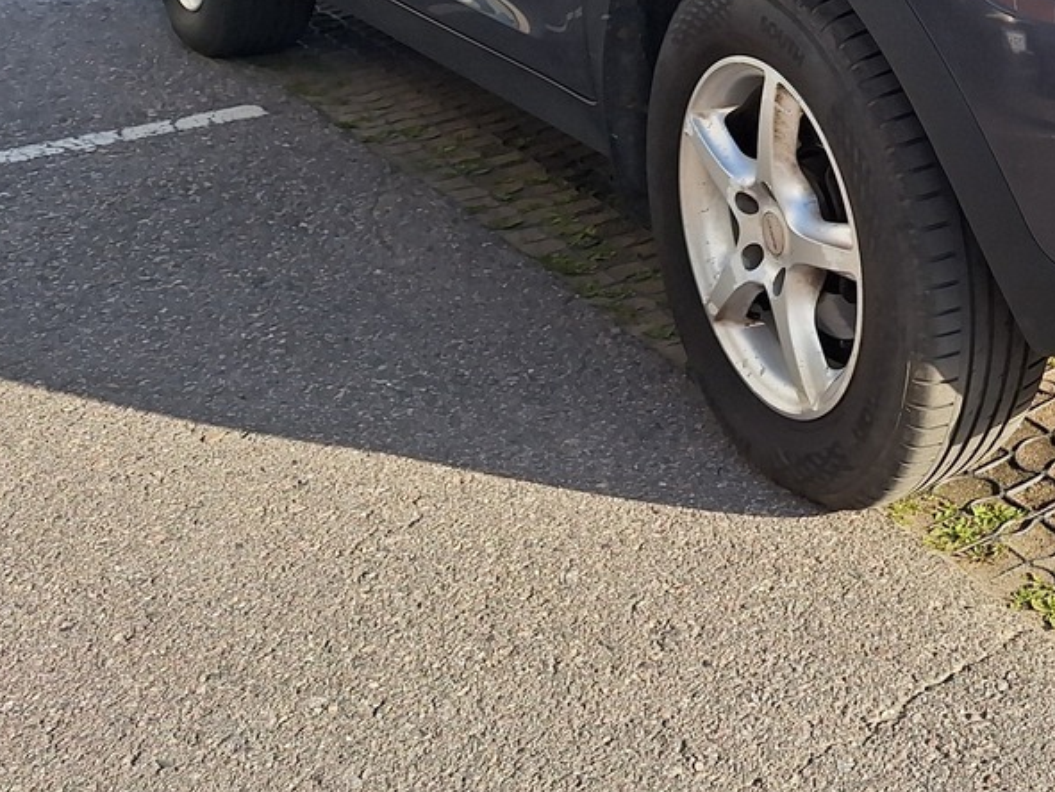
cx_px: 1123
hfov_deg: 31.0
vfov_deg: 23.9
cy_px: -144
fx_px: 1708
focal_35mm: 56
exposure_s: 1/1912
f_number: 1.8
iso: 40
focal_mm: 5.54
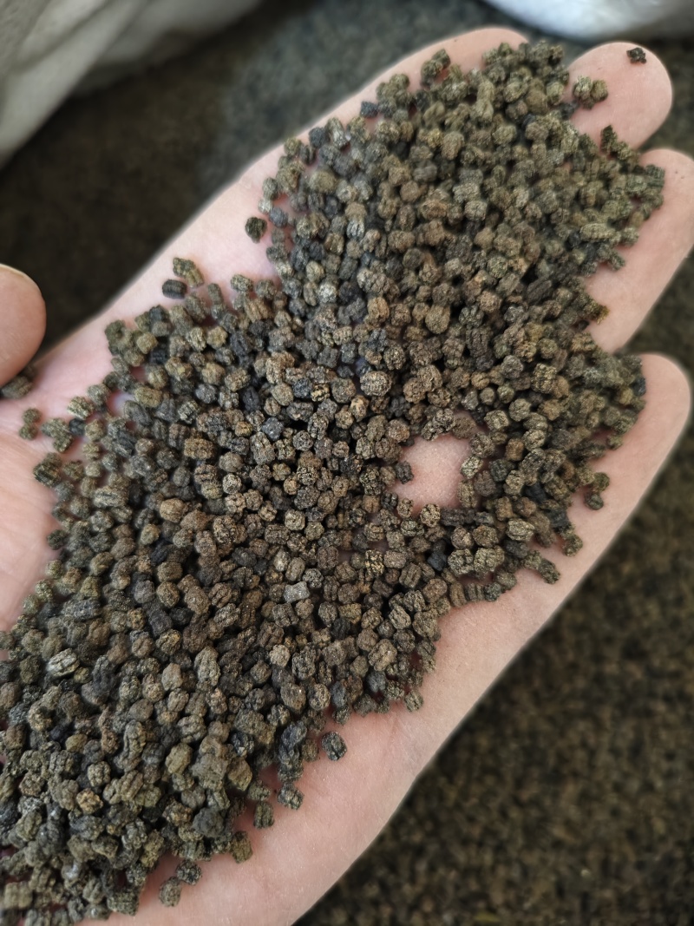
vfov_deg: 73.9
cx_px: 347
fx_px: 615
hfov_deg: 58.9
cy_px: 463
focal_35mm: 23
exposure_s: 1/33.3
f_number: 1.88
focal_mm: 5.56
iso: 1562
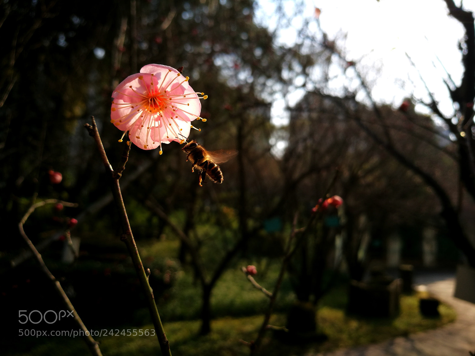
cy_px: 178
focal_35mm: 27
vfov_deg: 51.4
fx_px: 370
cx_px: 238
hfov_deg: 65.3
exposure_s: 1/363
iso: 50
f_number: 2.2
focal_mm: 4.5
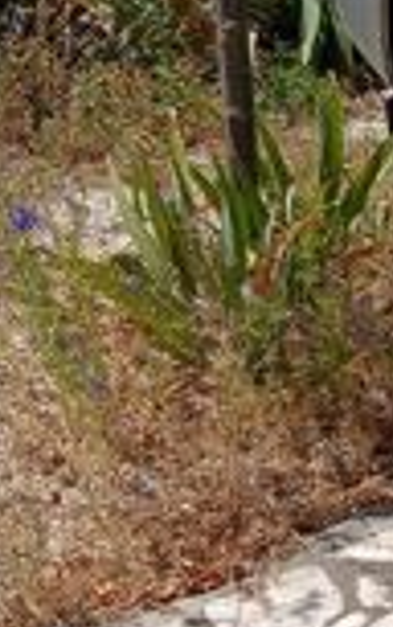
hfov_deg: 10.0
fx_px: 1965
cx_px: 942
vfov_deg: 18.1
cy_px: 295
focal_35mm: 115
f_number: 1.8
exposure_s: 1/712
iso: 20
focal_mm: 3.98
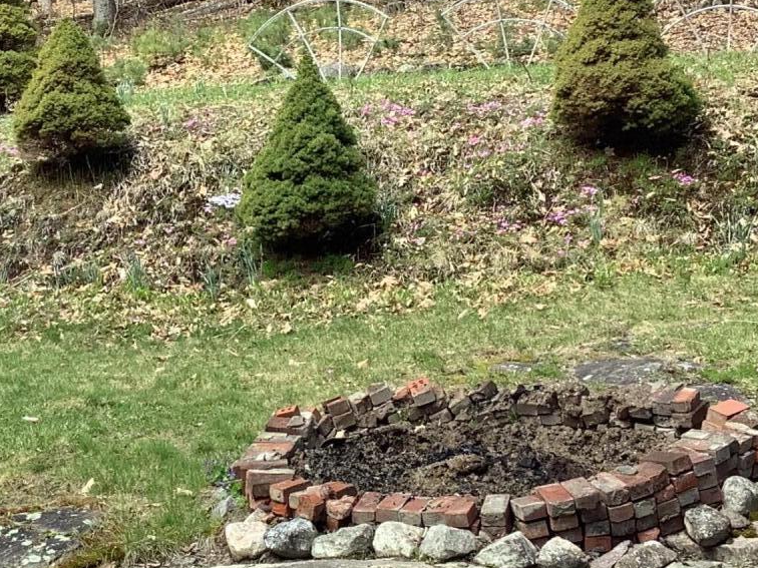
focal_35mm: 82
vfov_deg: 17.9
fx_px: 1796
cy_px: 193
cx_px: 229
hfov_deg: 23.7
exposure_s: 1/189
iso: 25
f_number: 2.4
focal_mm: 3.3
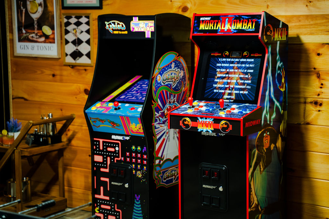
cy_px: 110
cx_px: 164
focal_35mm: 75
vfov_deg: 18.2
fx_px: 685
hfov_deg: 27.0
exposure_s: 1/60
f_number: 2.8
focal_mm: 75
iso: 800
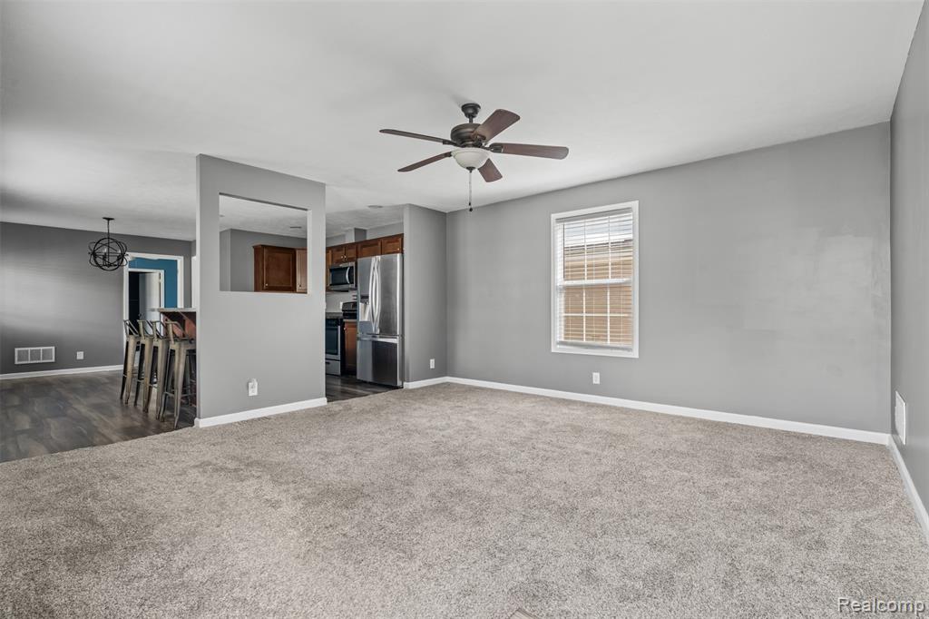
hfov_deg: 96.8
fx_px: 413
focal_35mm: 16
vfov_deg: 73.7
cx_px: 464
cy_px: 310
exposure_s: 1/2.5
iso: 400
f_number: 9
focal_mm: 16
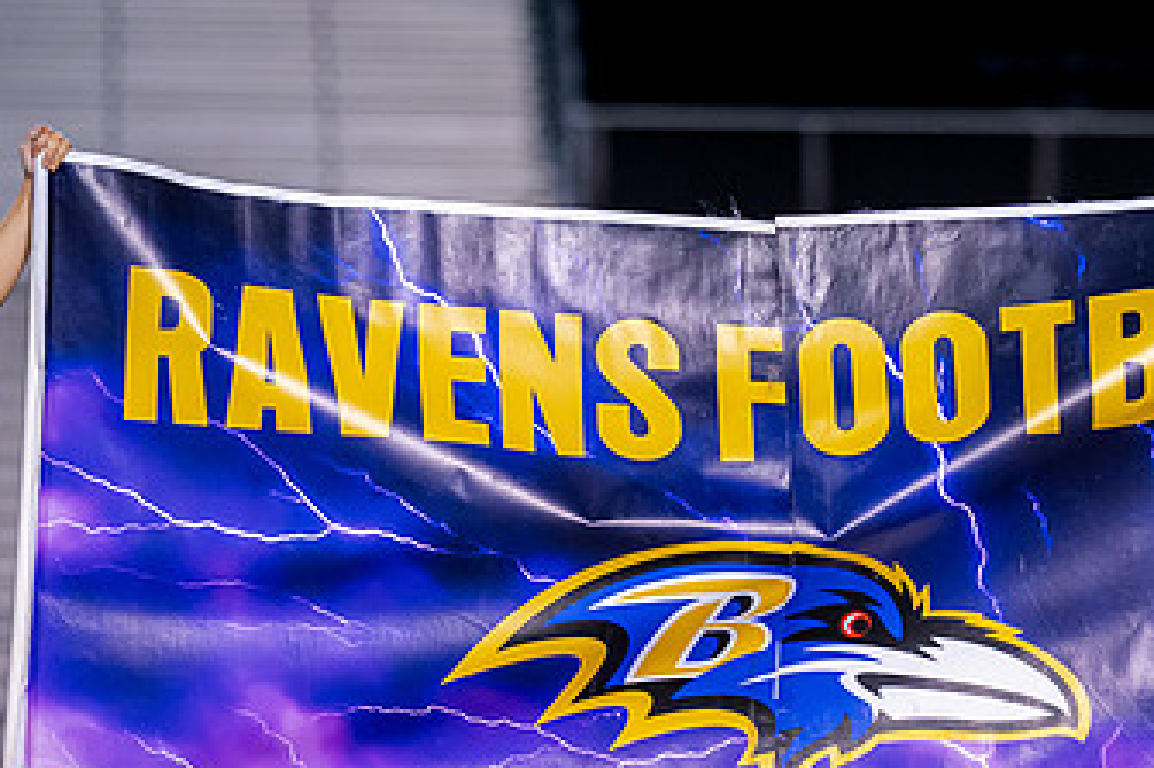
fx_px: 10252
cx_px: 815
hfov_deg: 6.4
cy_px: 600
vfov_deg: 4.3
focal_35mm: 320
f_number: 1.8
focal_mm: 135
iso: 1250
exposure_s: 1/1000
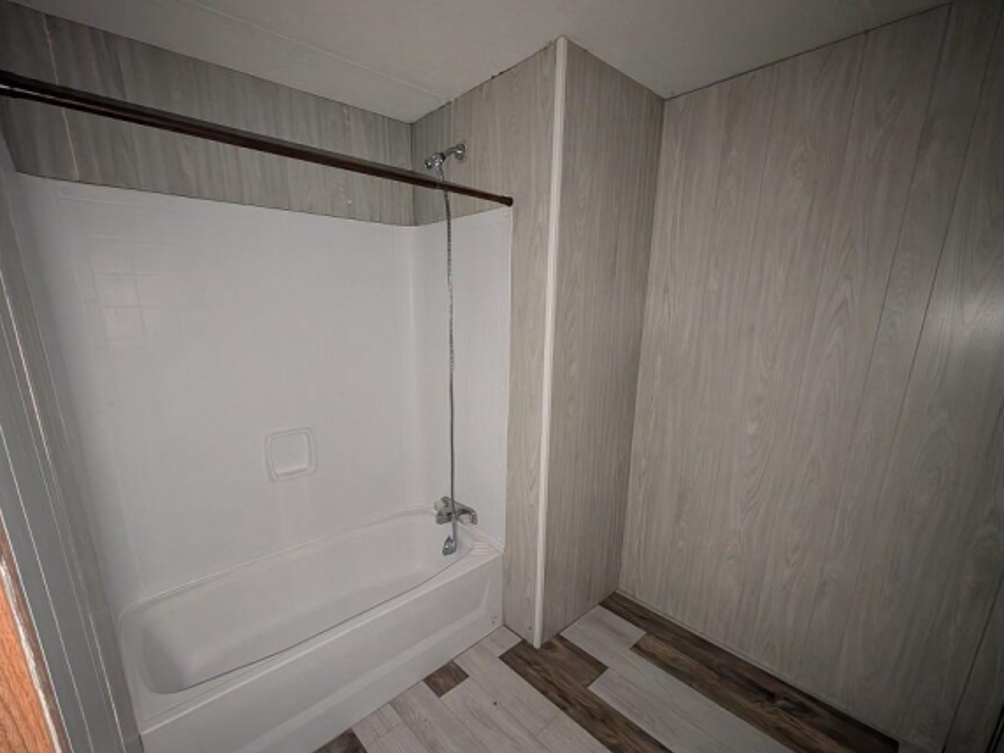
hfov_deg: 102.0
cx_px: 480
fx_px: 406
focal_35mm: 14
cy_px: 416
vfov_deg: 85.4
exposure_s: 1/19.7
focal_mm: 2.02
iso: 6385
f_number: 1.7
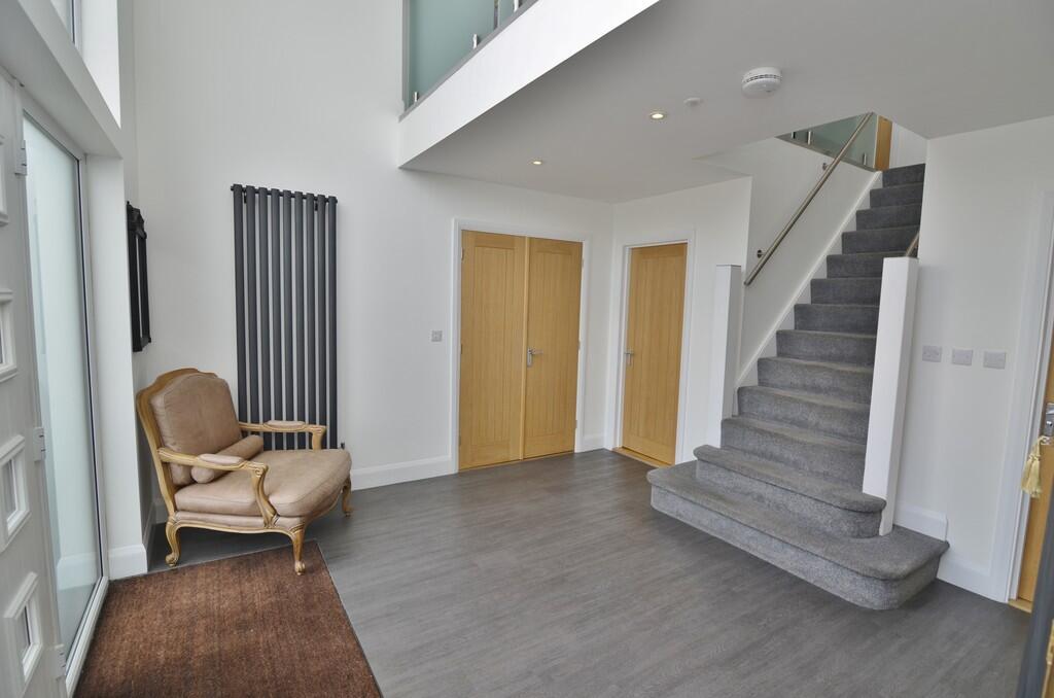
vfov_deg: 71.8
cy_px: 349
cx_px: 527
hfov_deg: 95.1
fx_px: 482
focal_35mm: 16
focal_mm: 11
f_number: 5
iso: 200
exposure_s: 1/100
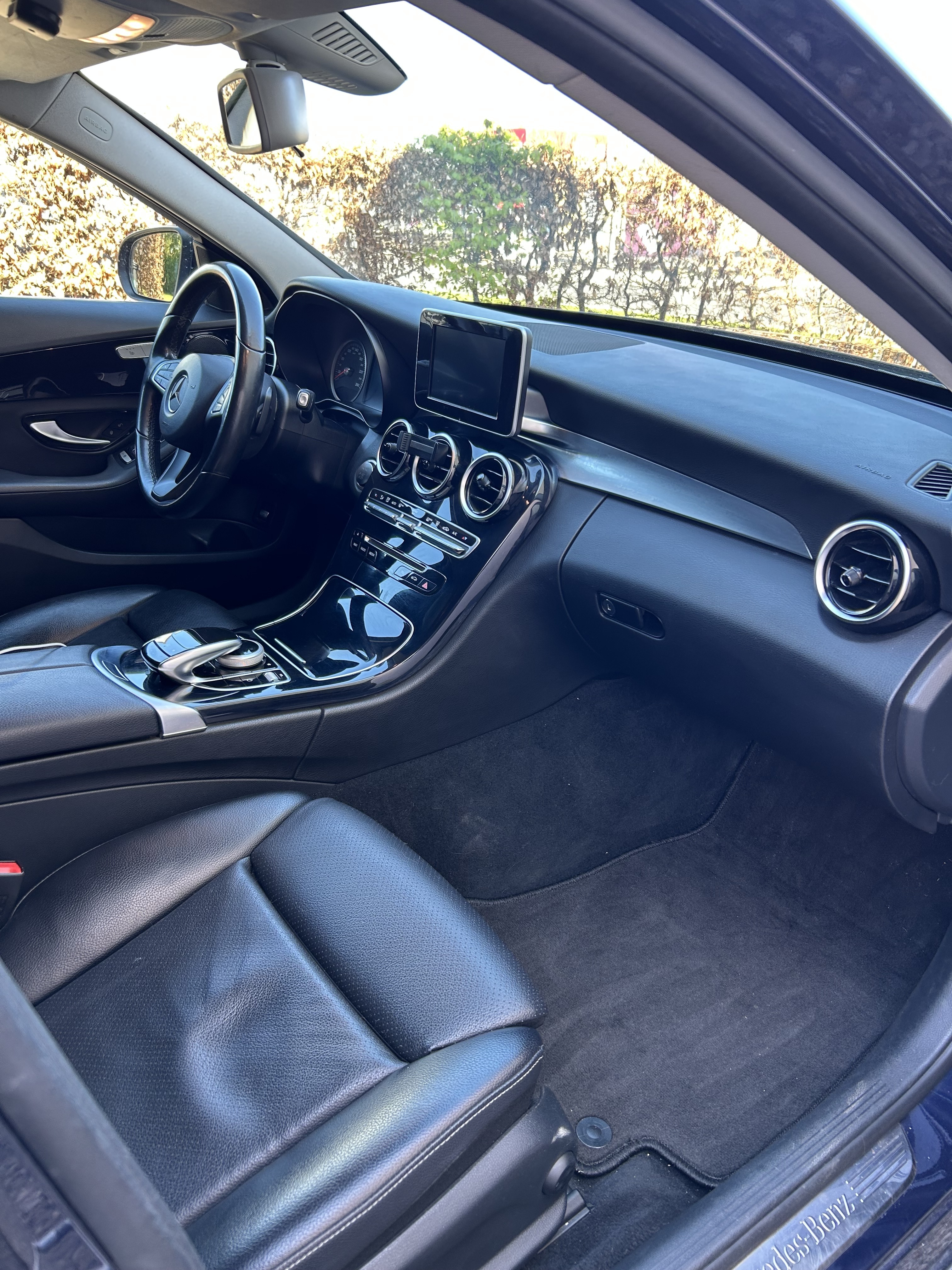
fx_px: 953
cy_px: 635
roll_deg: -1.1
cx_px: 476
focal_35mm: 26
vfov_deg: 67.3
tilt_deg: -24.6
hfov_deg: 53.1
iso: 64
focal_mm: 5.7
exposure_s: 1/121
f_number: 1.5
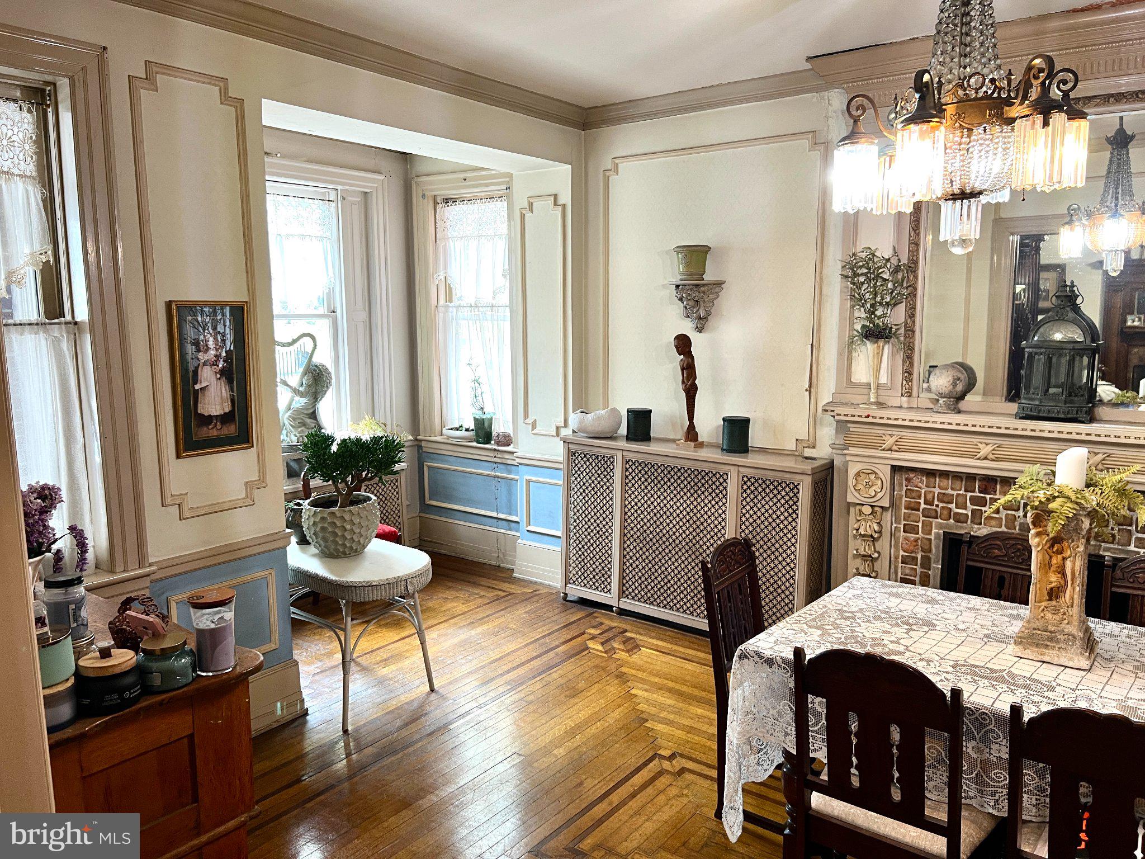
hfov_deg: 67.3
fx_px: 860
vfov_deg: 53.1
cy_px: 430
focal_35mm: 26
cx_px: 572
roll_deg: +1.4
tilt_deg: -8.3
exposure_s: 1/60
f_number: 1.5
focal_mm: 5.7
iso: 160
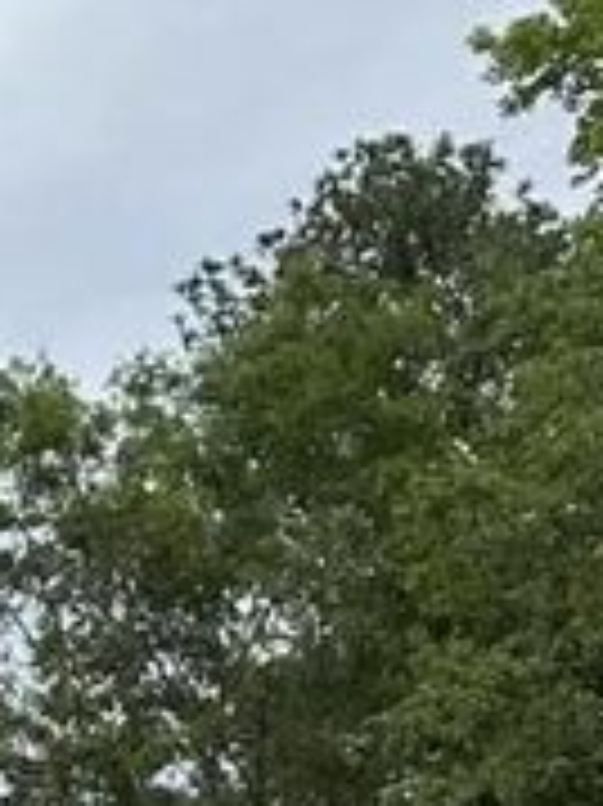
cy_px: 1668
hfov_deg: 6.8
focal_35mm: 183
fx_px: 4255
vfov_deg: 9.9
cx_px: -1598
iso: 80
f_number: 1.78
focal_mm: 6.86
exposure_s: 1/4348
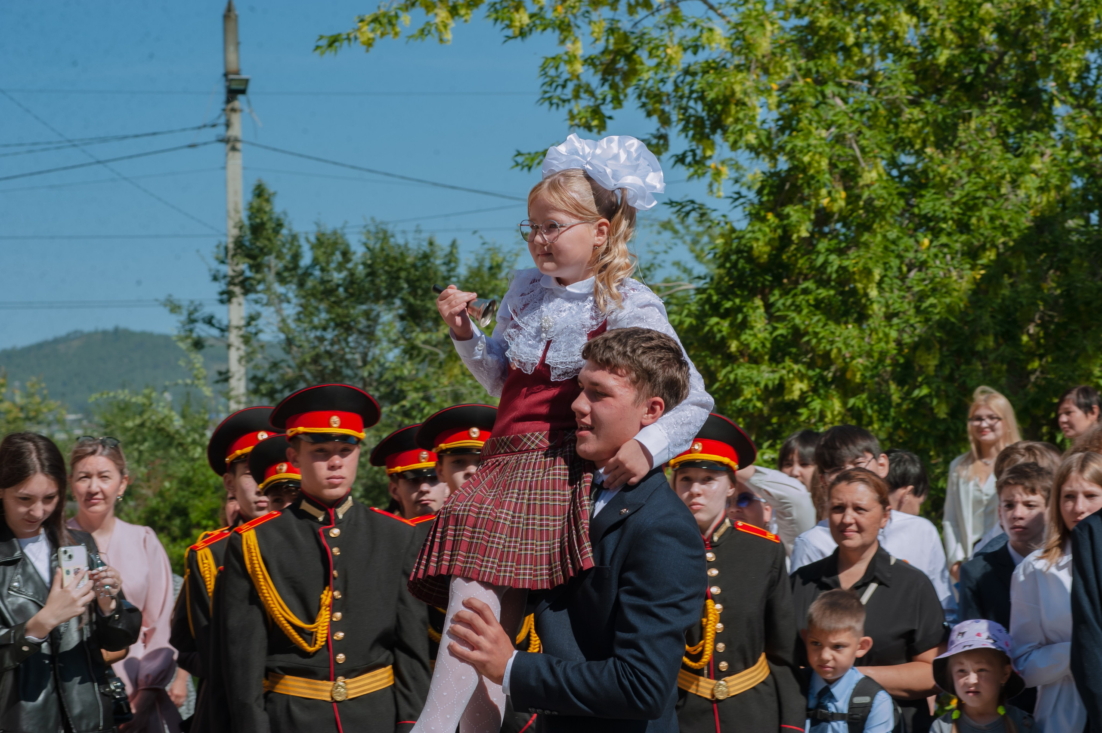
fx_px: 3212
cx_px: 551
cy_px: 366
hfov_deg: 19.5
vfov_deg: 13.0
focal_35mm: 105
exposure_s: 1/200
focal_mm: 105
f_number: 10
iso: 200
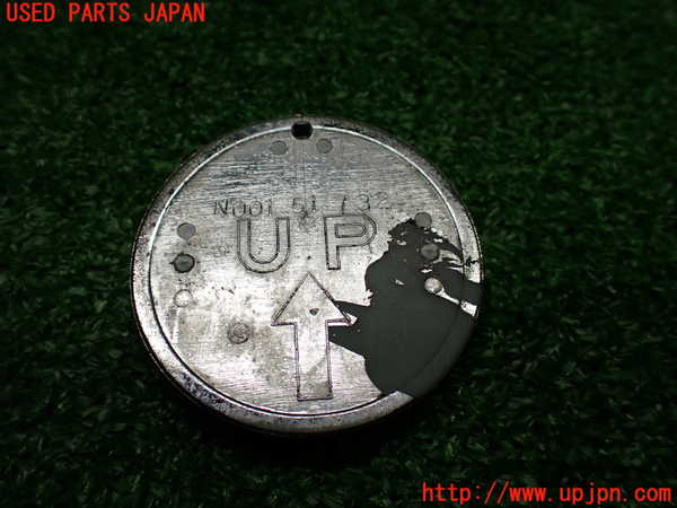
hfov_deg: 60.0
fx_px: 587
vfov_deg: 46.8
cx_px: 338
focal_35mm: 30
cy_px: 254
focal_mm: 5.4
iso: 100
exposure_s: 1/160
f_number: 2.3
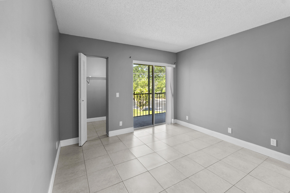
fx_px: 121
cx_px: 145
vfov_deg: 77.3
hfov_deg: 100.4
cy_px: 96
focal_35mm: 15
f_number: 8
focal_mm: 10
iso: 100
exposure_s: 3.2
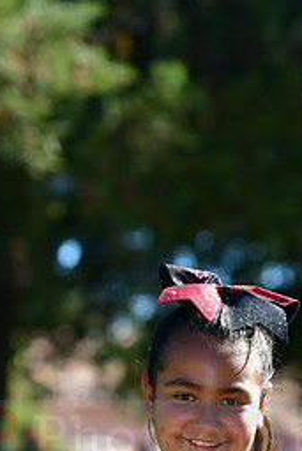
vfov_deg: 4.7
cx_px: 162
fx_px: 5541
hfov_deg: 3.1
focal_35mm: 441
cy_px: 425
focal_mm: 130
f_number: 4.5
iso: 400
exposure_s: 1/1250
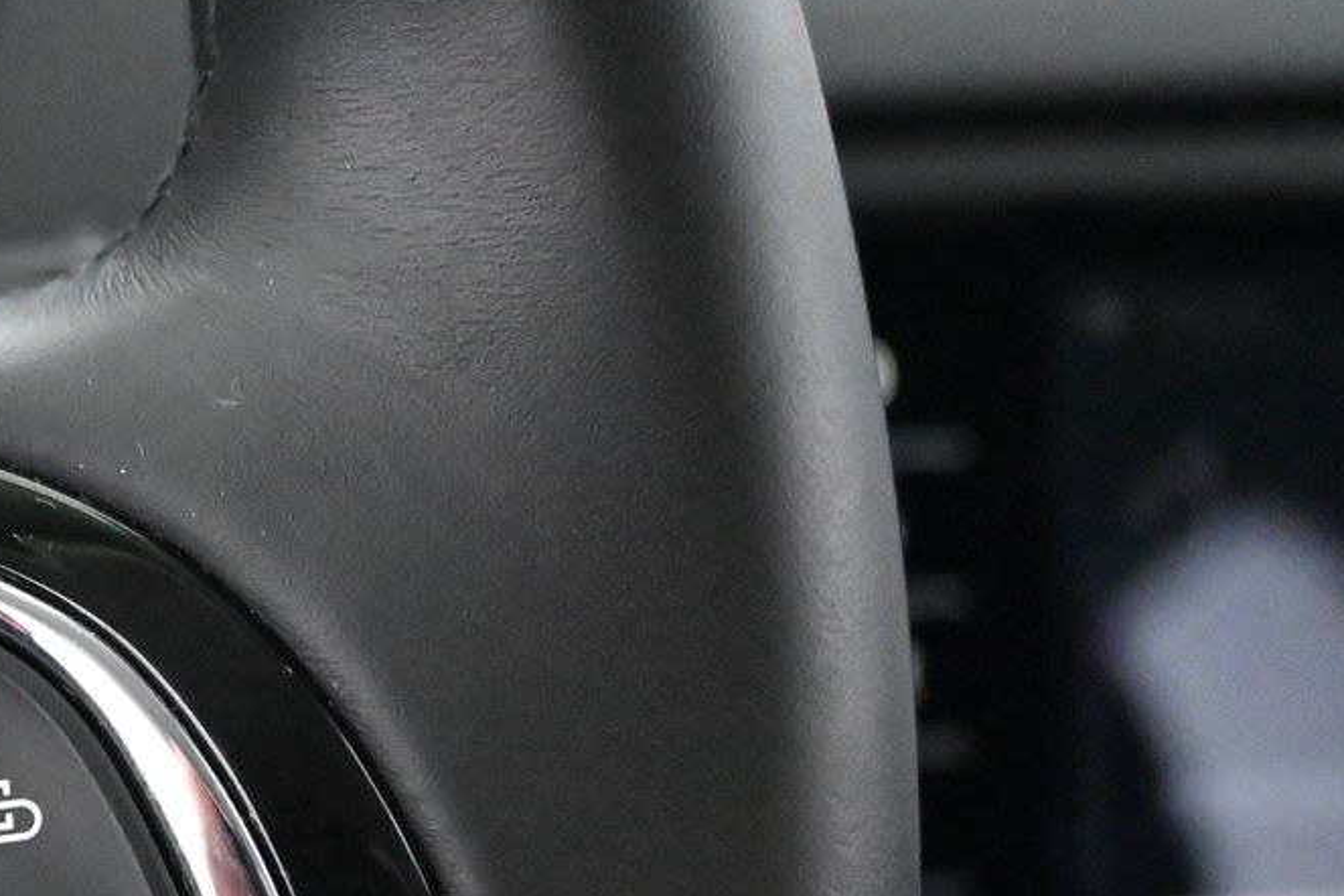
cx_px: -270
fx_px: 3354
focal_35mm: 90
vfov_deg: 15.1
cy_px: 776
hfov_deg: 21.1
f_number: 4.2
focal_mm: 24.5
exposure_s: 1/40
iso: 14400
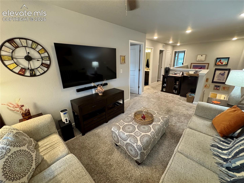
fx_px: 99
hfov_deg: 102.1
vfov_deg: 85.7
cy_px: 92
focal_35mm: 14
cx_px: 122
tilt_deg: -20.4
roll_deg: +1.2
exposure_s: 1/60
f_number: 2.2
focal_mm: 2.22
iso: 400
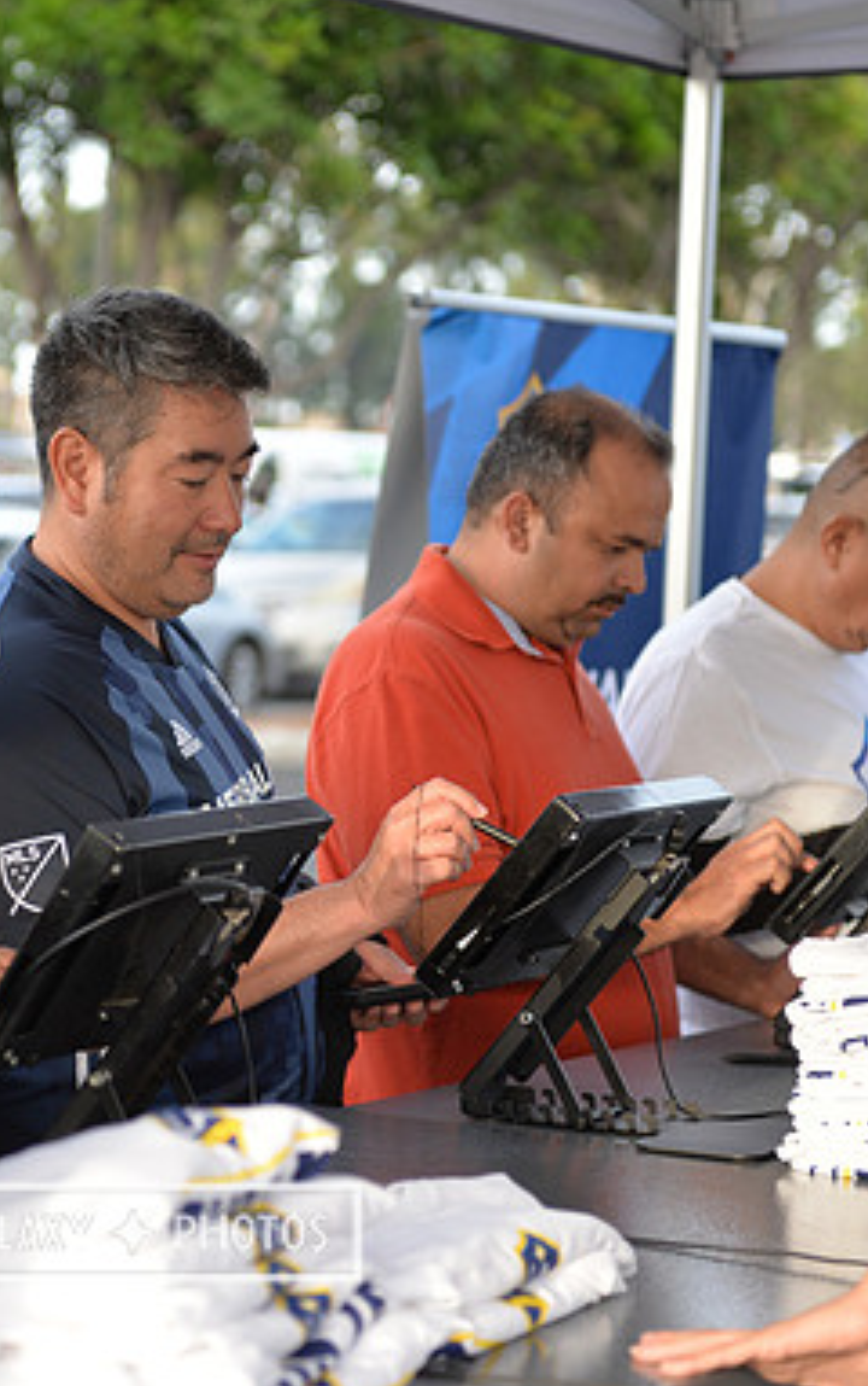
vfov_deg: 19.3
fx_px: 4080
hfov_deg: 12.1
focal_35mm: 108
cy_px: 689
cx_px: 105
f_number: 2.8
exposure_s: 1/640
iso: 500
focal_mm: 70
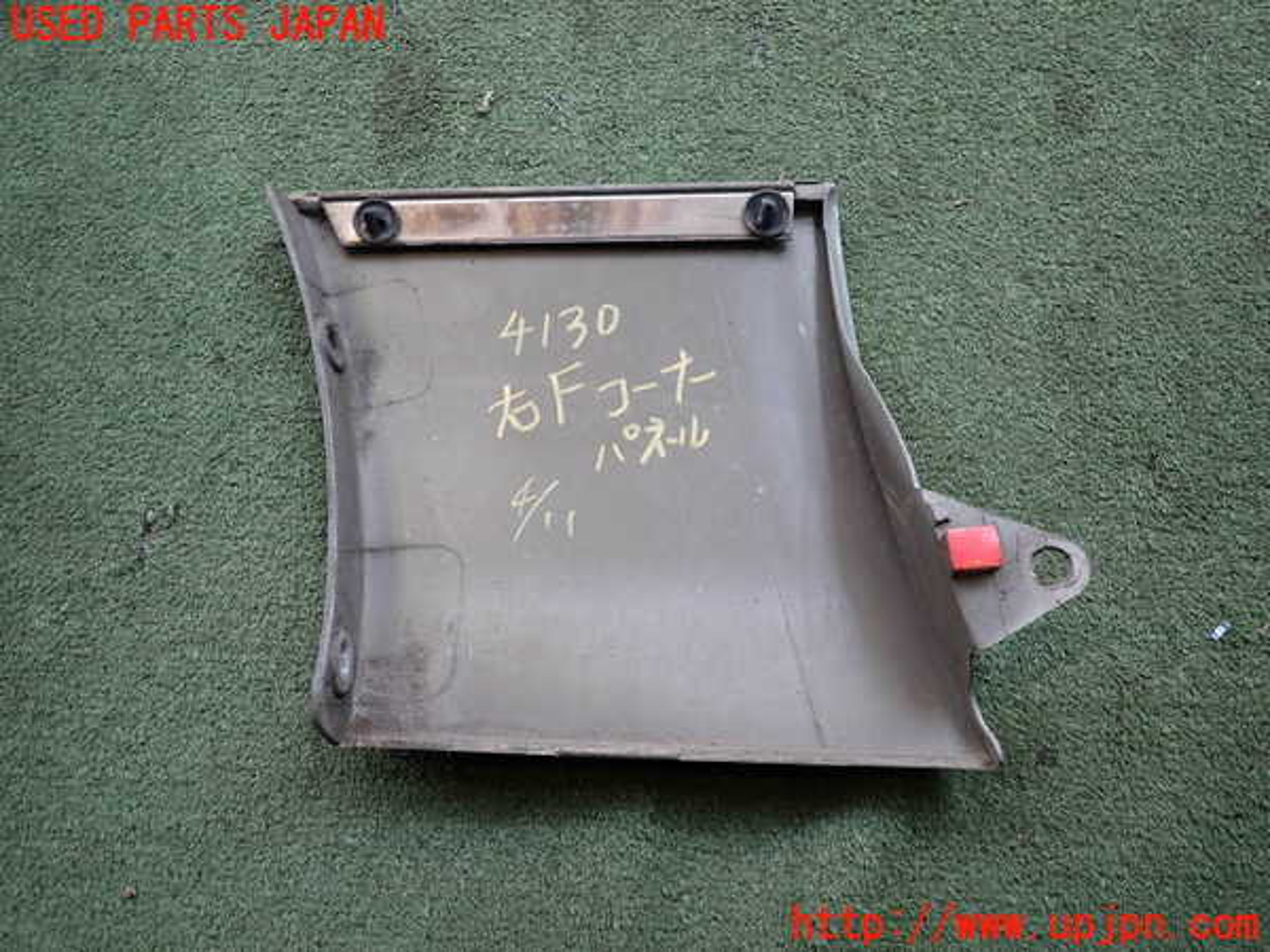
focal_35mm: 25
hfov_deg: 69.4
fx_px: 917
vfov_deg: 54.9
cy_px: 476
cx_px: 635
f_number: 2
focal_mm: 4.5
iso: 160
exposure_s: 1/125
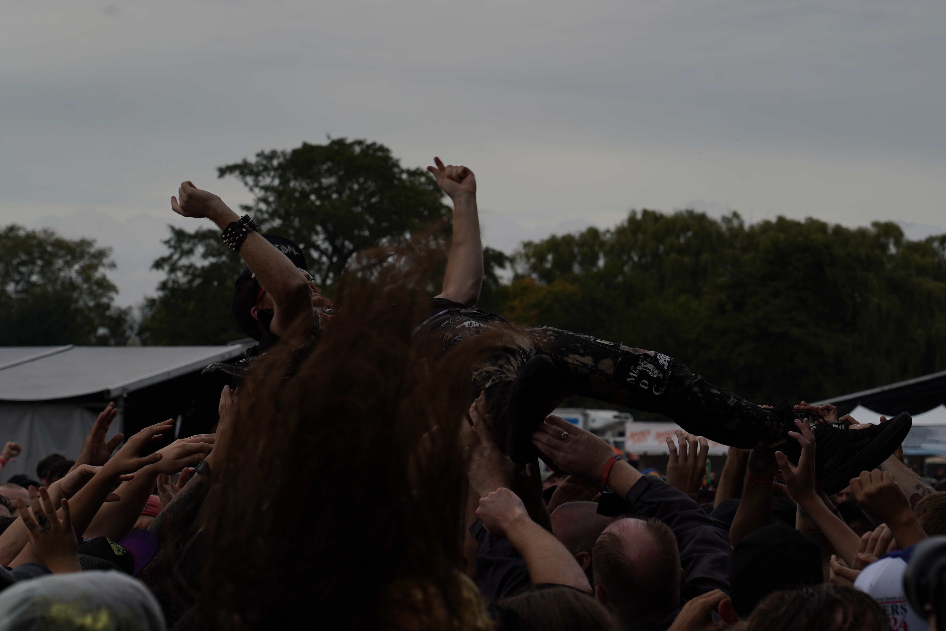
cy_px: 312
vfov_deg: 10.3
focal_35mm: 133
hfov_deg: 15.4
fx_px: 3495
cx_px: 551
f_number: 8
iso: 100
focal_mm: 105
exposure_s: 1/640
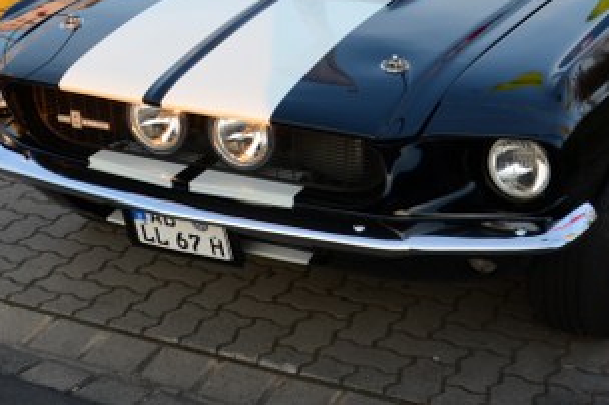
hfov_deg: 28.2
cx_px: 176
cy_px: 8
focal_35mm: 71
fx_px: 1200
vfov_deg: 18.7
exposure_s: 1/80
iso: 100
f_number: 4.5
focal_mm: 18
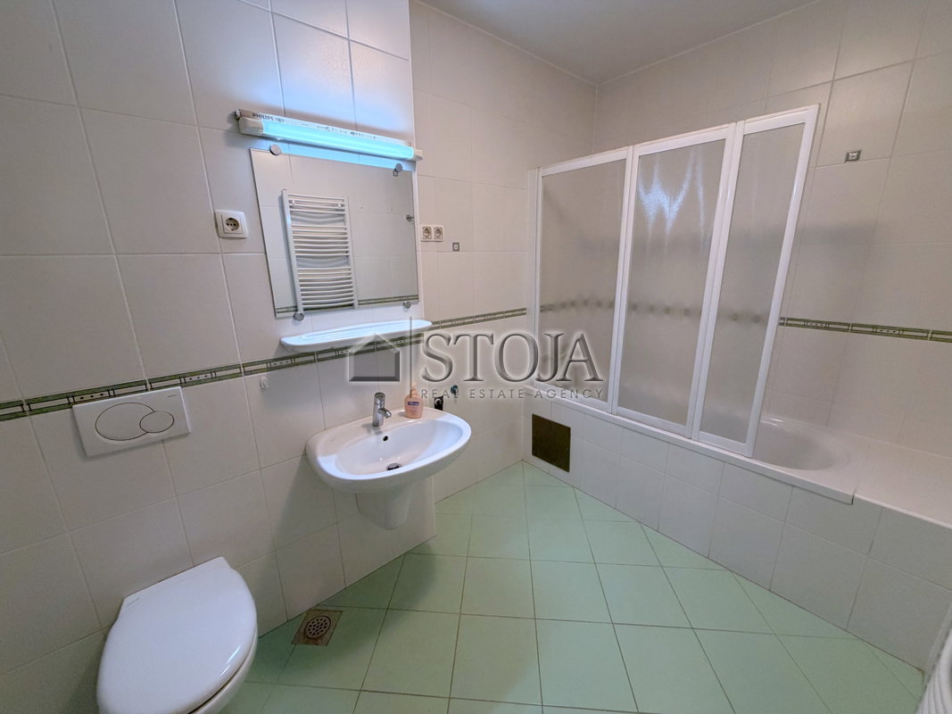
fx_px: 385
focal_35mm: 14
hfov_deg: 102.1
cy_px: 357
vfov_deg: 85.7
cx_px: 476
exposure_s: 1/100
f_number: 2.2
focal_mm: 2.22
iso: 320
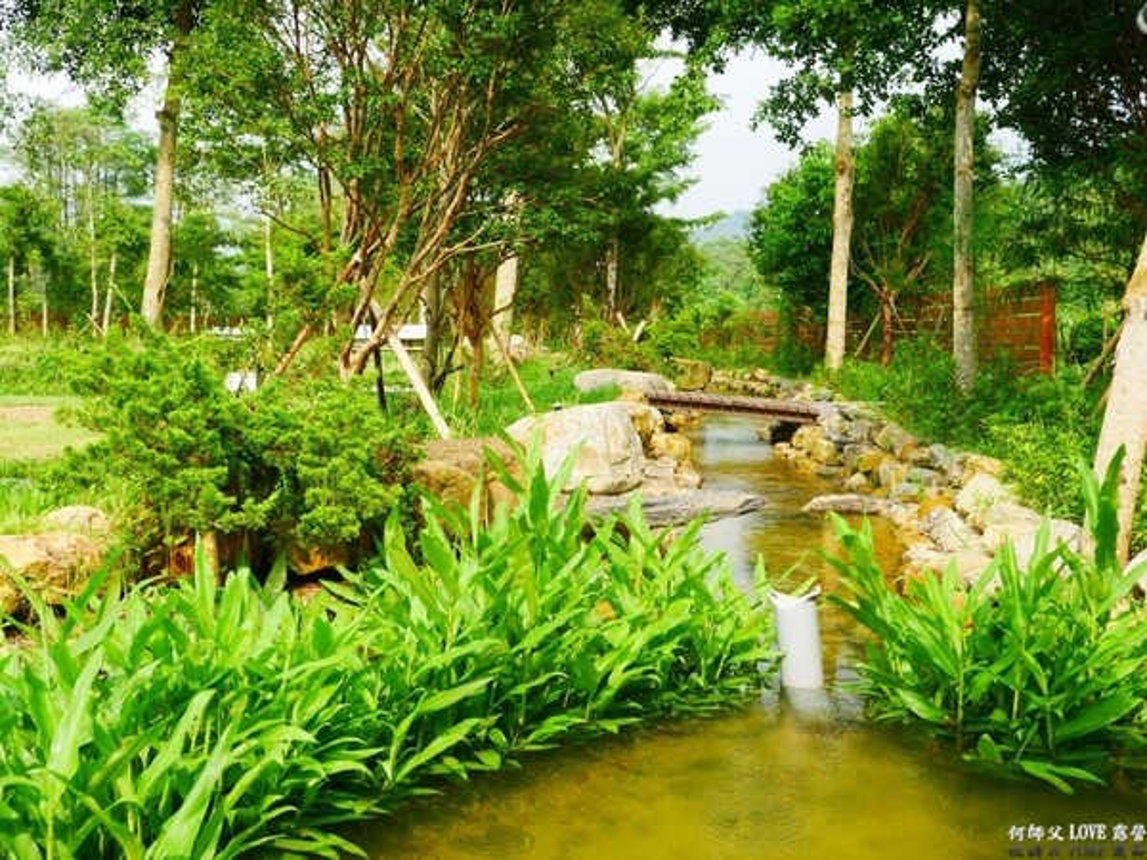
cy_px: 430
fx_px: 1325
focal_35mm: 40
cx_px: 574
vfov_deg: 36.0
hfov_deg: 46.8
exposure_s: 1/125
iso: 200
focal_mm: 20
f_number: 5.6
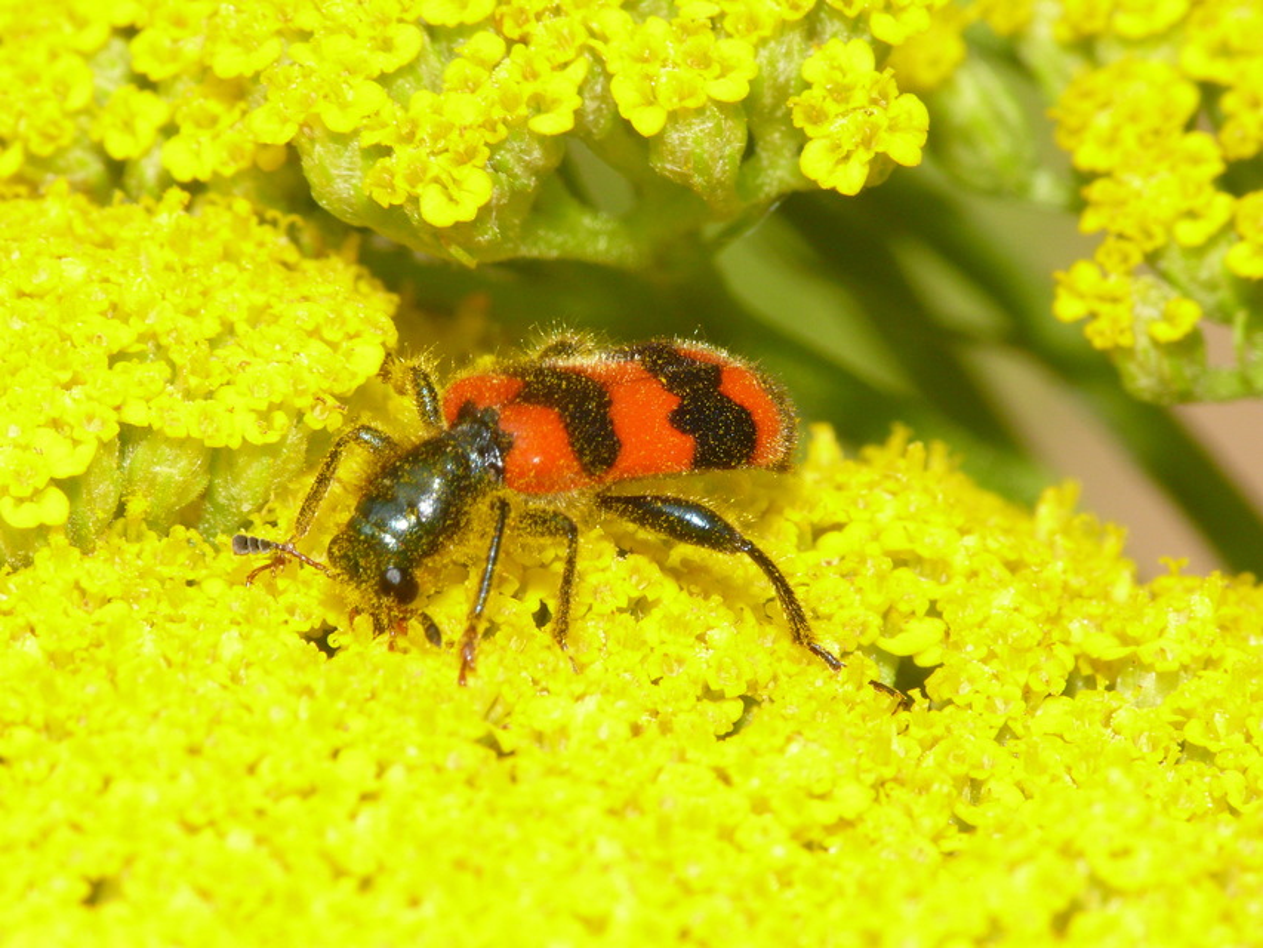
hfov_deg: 7.3
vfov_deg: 5.5
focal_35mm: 271
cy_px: 474
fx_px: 9889
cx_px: 632
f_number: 11
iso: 200
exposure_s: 1/125
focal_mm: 57.2
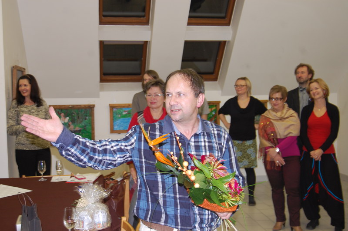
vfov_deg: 28.9
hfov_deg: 42.4
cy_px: 116
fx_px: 449
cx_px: 174
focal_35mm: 46
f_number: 4.5
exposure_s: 1/60
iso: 400
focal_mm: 31
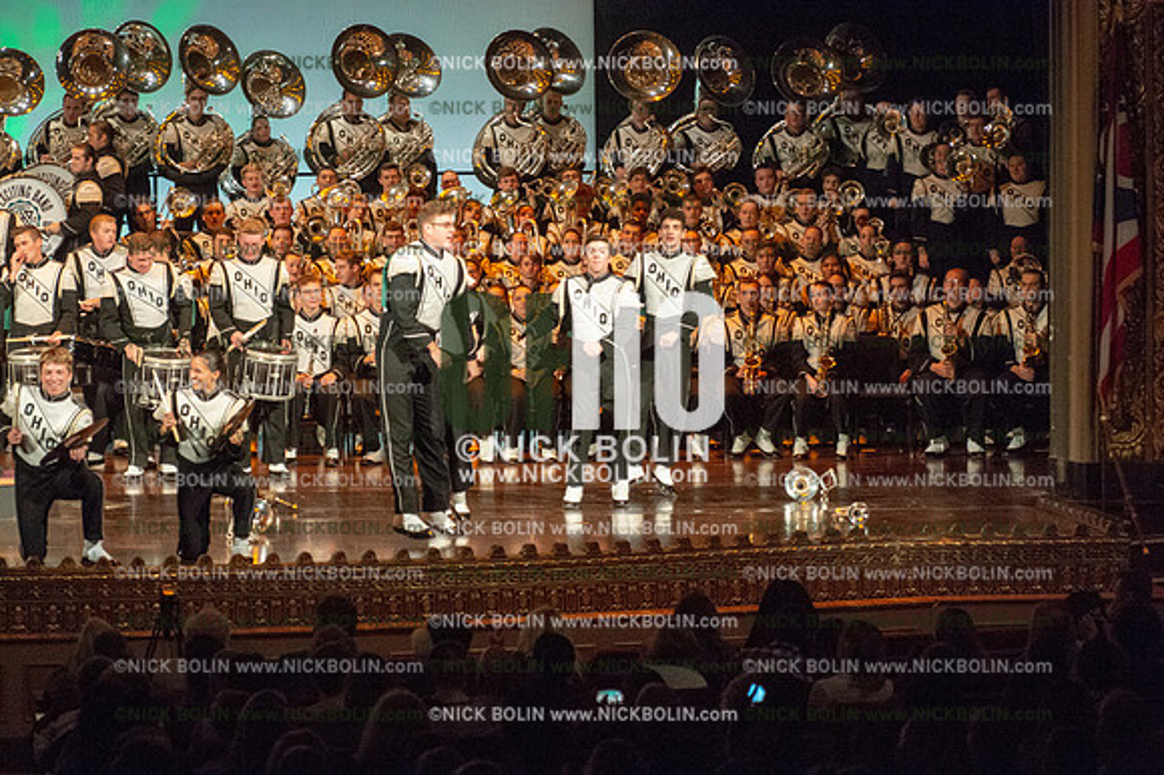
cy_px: 388
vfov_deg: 9.8
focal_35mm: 140
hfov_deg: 14.7
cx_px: 582
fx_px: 4524
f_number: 5.6
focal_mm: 140
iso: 8000
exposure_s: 1/320
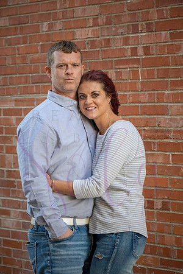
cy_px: 137
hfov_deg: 14.9
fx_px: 701
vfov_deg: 22.1
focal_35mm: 92
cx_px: 92
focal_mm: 92
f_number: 6.3
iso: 1250
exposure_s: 1/320
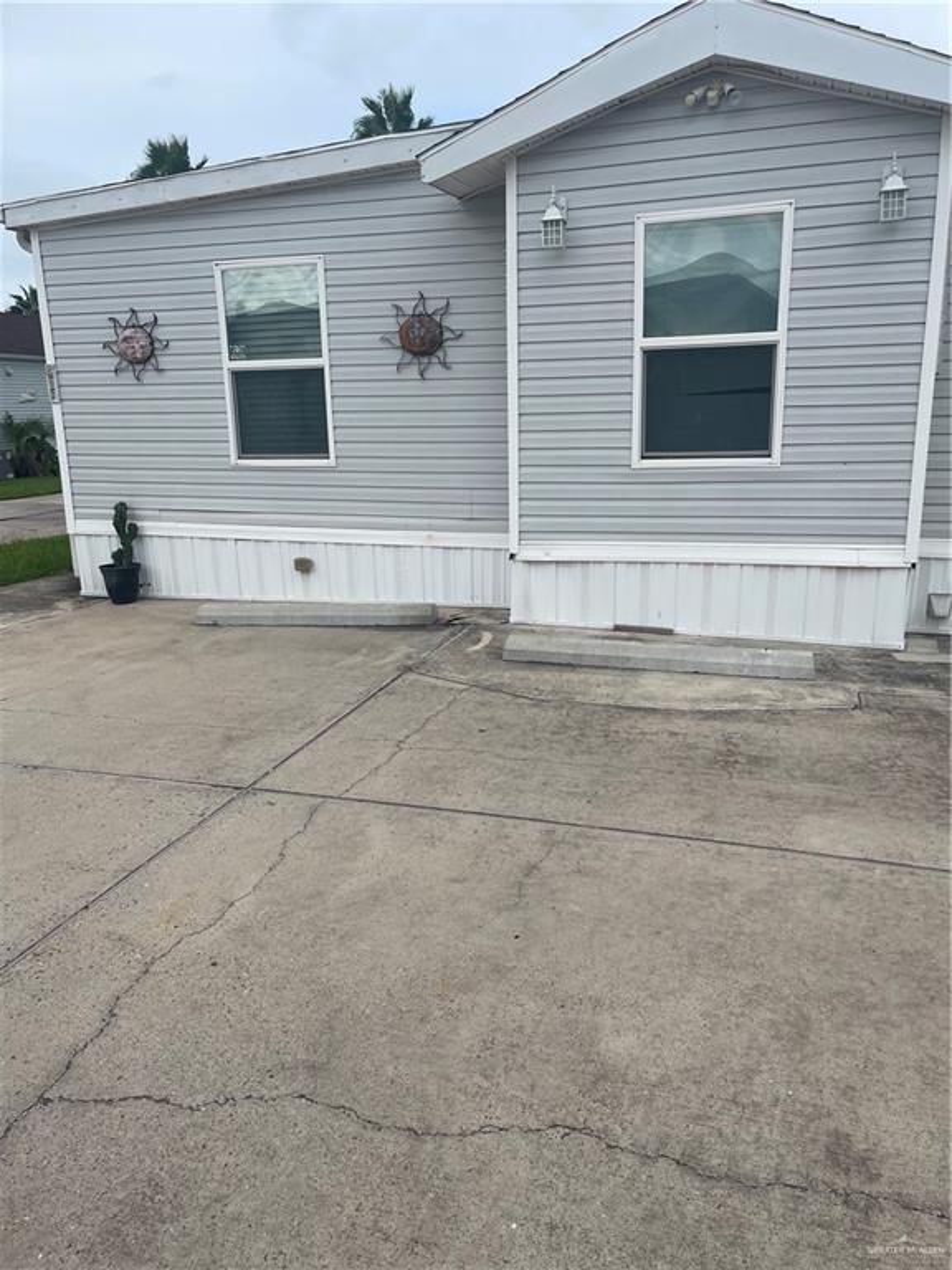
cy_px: 635
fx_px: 917
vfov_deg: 69.4
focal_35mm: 25
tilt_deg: -14.6
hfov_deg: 54.9
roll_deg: +0.3
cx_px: 476
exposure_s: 1/3257
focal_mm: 5.1
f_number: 1.6
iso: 32
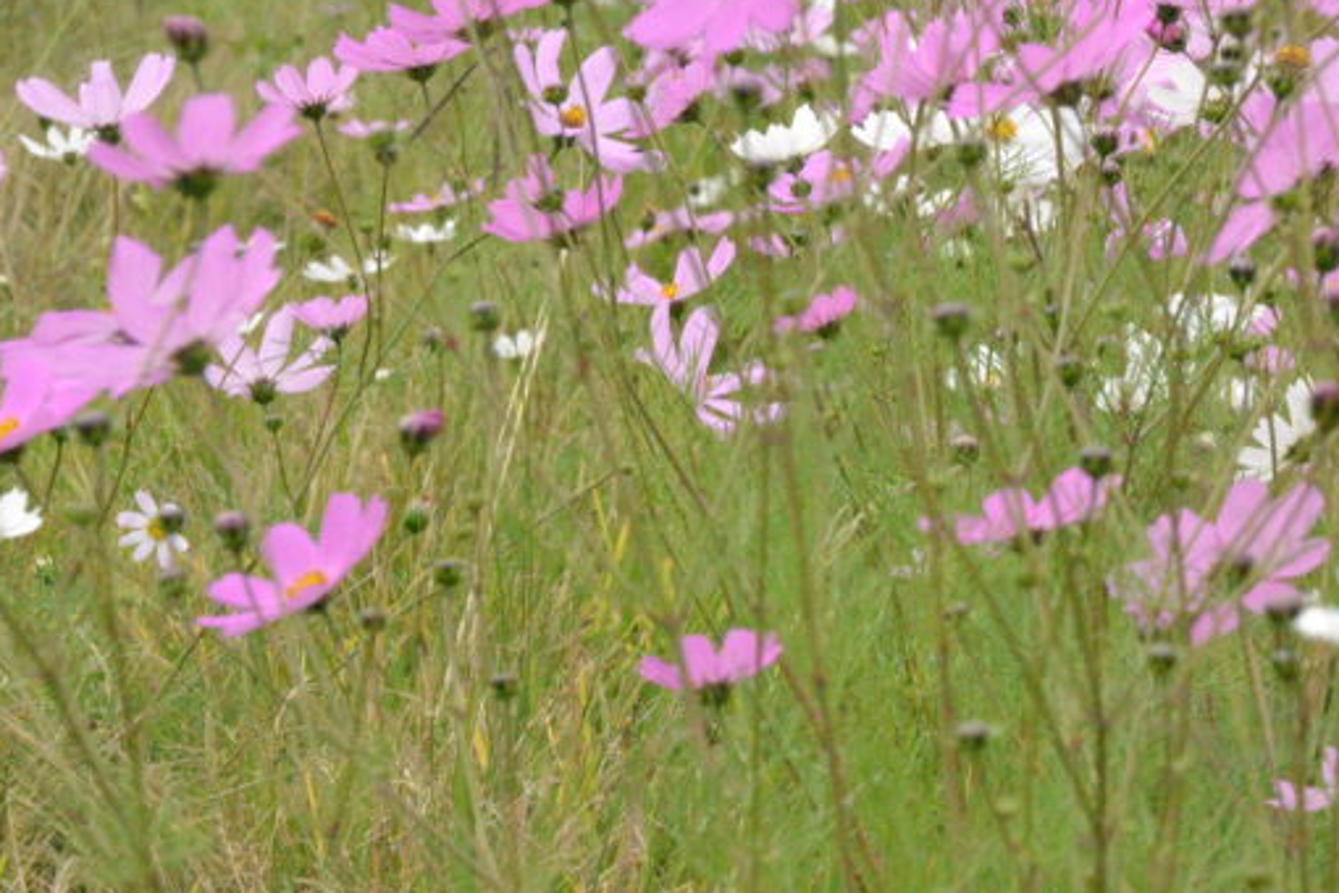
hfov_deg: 6.8
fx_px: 11195
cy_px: 83
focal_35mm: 301
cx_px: 1042
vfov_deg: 4.6
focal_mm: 100
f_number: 14
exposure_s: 1/1000
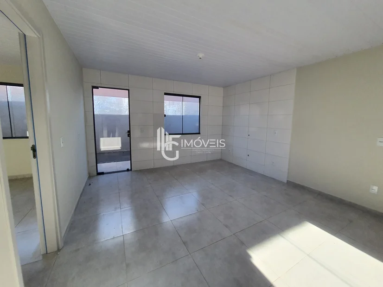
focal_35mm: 13
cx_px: 192
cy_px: 144
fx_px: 144
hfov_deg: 106.2
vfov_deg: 89.9
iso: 50
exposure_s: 1/241
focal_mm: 1.74
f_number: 2.2
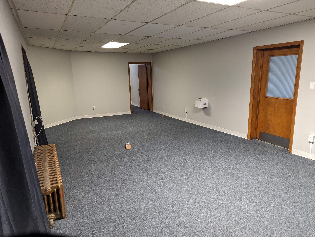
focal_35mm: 24
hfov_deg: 71.5
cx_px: 158
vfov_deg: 56.9
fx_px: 219
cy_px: 118
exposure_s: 1/24
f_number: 1.85
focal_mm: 6.81
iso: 201
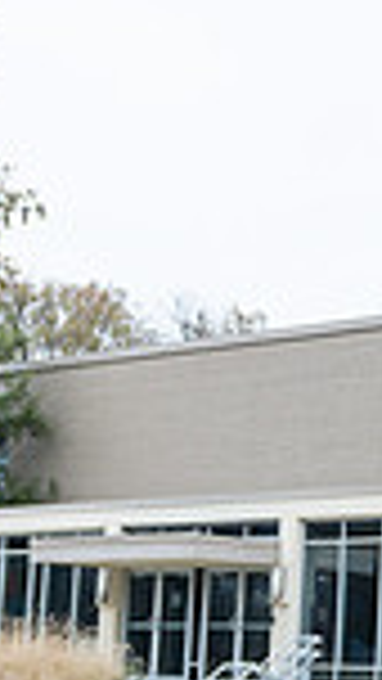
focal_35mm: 112
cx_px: 645
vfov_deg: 19.1
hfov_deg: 10.3
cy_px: 393
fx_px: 2016
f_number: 3.5
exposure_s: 1/160
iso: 200
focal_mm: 26
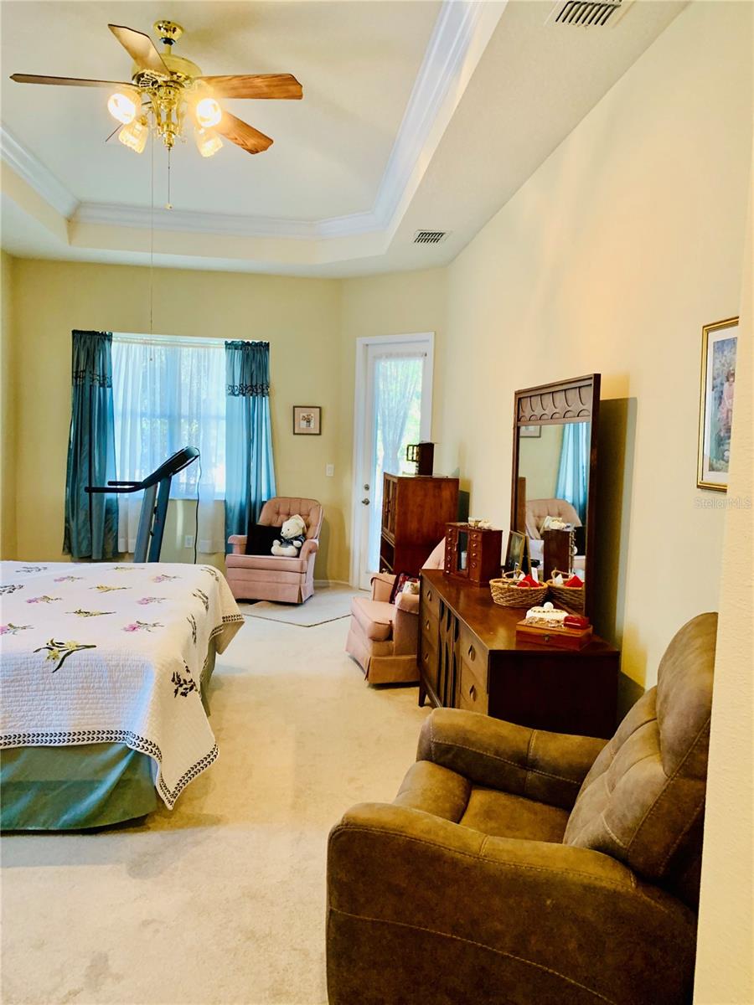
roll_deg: -2.3
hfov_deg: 53.1
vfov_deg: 67.3
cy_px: 502
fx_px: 755
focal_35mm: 26
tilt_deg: -4.7
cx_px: 377
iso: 250
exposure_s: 1/60
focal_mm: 4.25
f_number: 1.8
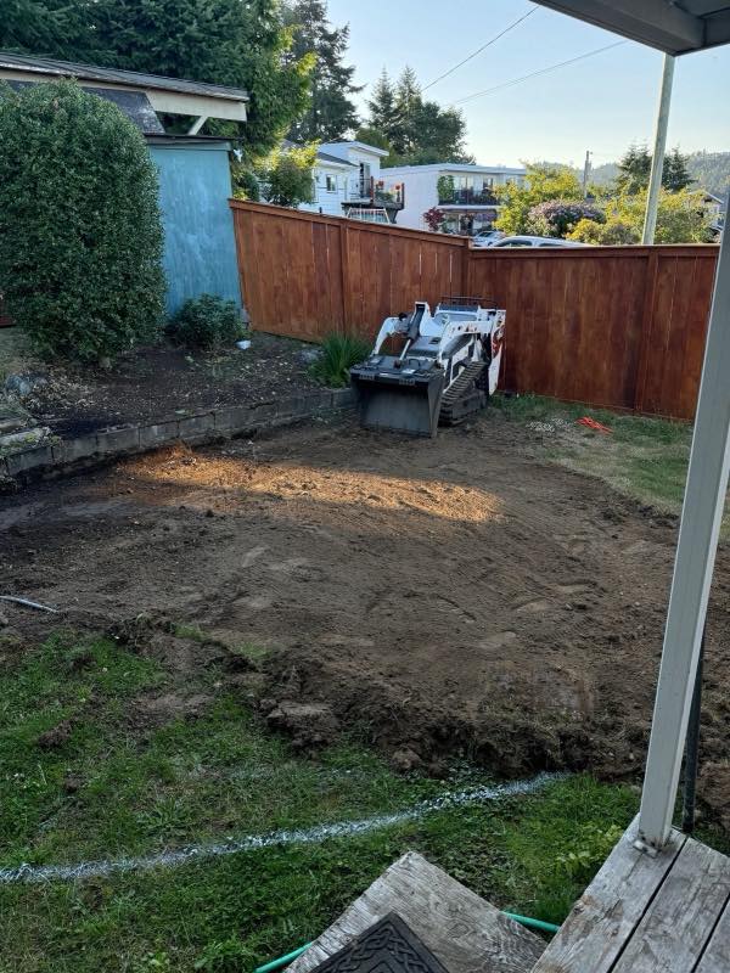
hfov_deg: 56.8
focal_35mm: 24
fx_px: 675
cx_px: 365
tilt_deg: -19.2
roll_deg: +1.9
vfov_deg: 71.6
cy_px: 486
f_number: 1.78
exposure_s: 1/588
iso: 80
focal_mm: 6.76
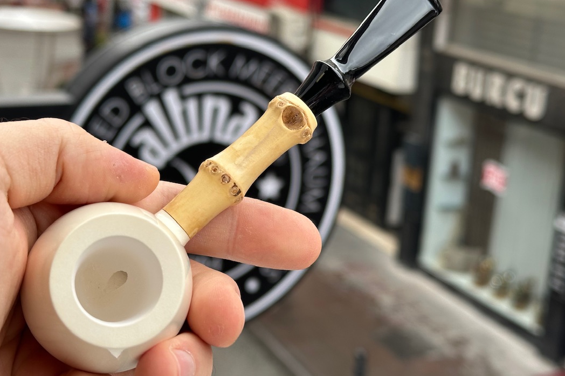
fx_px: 957
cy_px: 154
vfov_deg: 22.2
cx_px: 254
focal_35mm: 61
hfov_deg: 32.9
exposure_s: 1/552
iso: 64
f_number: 1.78
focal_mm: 6.86
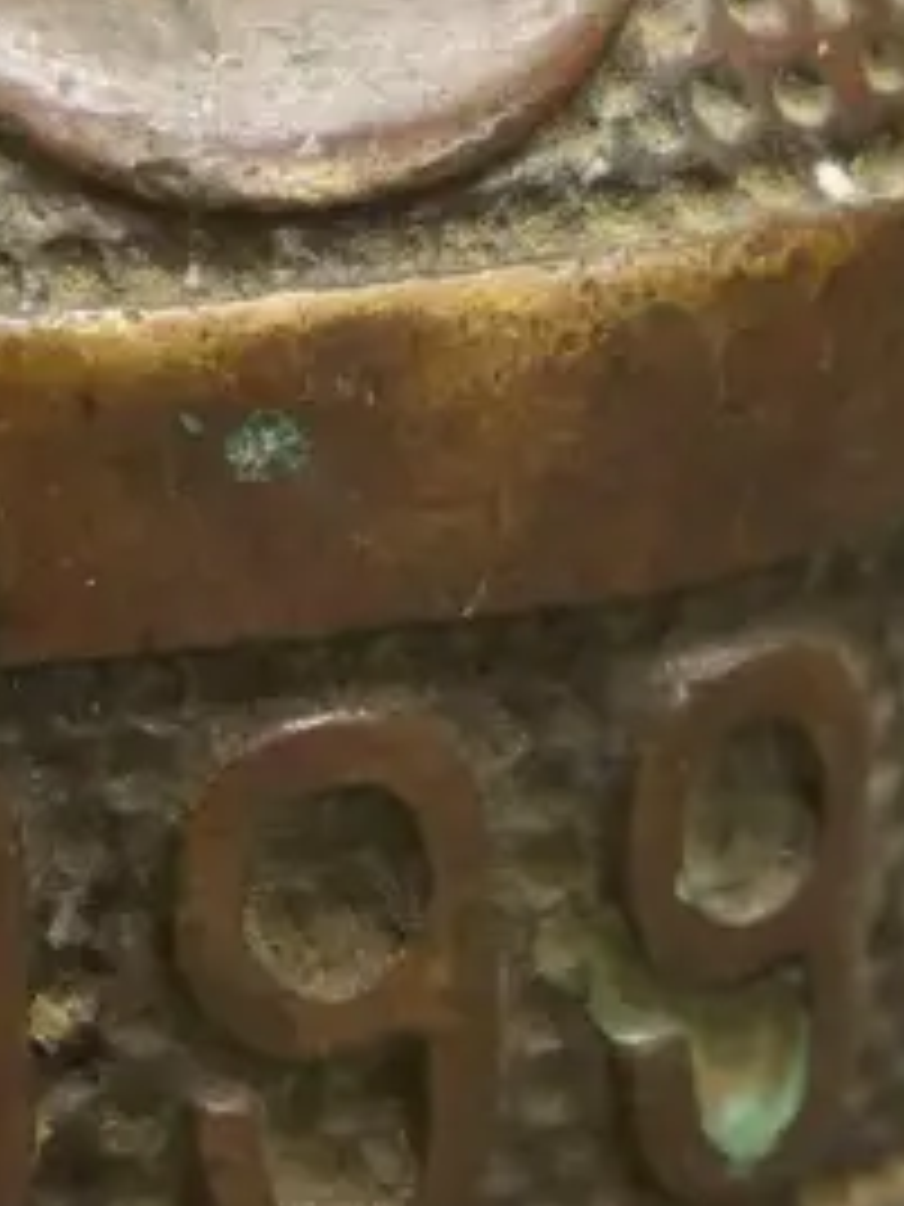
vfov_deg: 6.5
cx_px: -9
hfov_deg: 4.8
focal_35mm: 306
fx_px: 10655
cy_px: 104
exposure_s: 1/80
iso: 3200
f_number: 5.5
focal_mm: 40
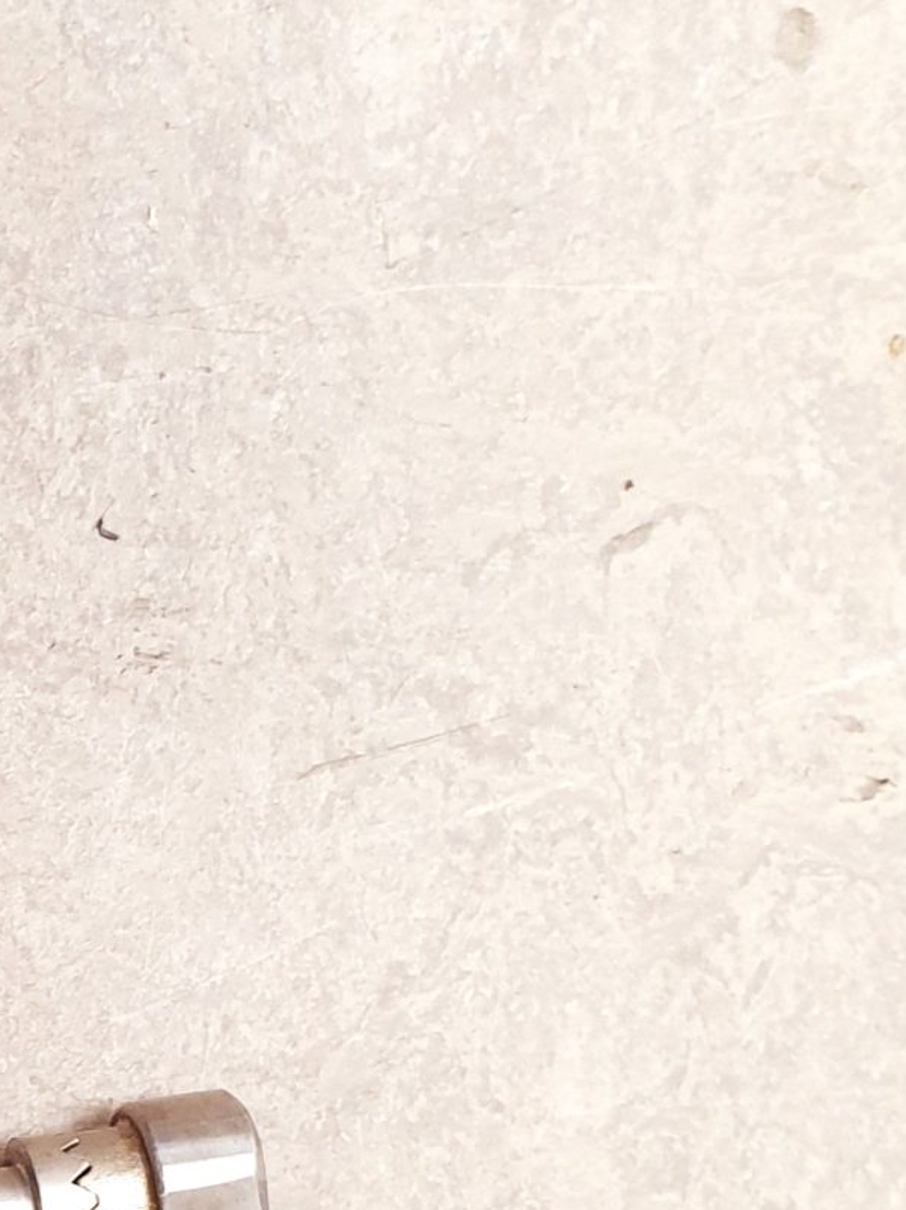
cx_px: -502
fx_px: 2898
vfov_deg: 22.9
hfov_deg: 16.1
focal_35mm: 83
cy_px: 1110
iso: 200
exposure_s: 1/50
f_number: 2.4
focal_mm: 4.3
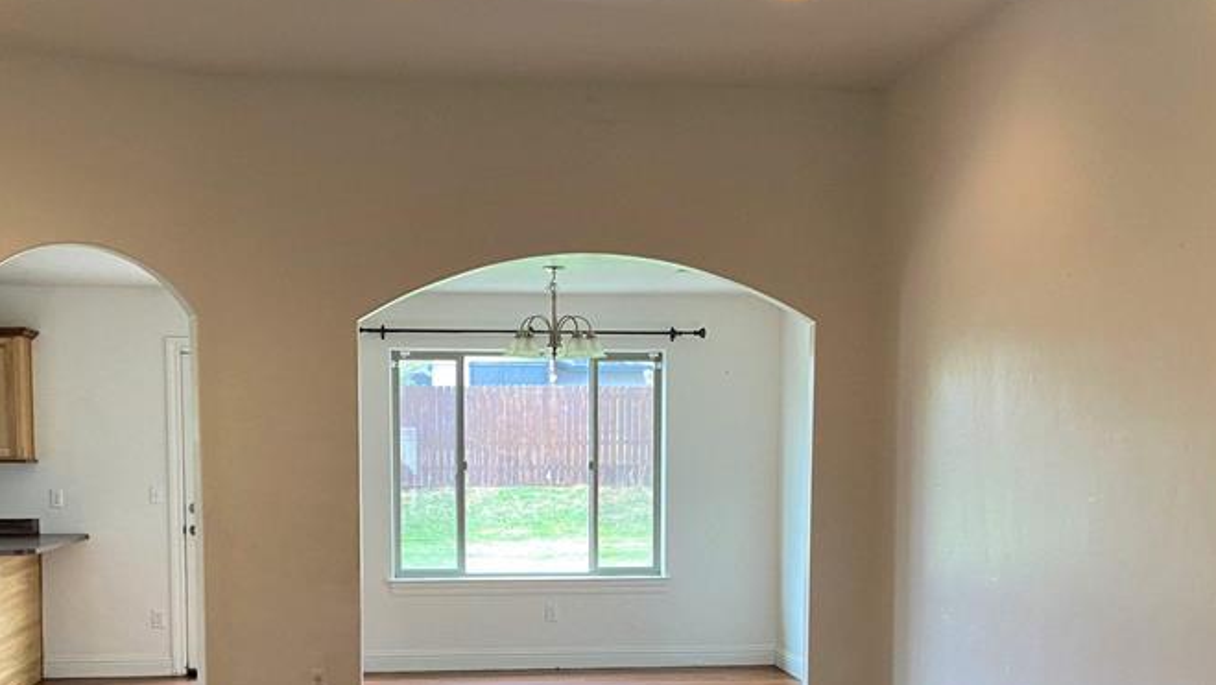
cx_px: 528
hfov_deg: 46.3
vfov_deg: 26.4
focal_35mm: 44
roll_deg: +0.3
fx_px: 1419
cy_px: 592
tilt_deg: -3.9
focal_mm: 4.25
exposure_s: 1/60
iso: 100
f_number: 1.8
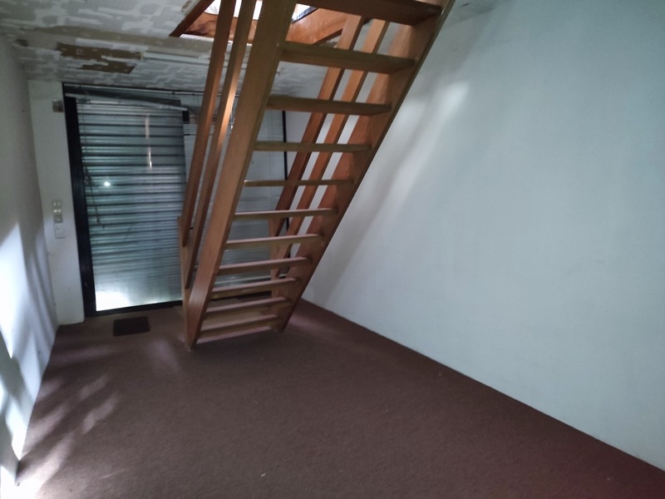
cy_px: 250
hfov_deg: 71.6
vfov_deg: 56.8
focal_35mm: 24
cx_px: 332
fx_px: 461
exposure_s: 1/14
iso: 4380
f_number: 1.89
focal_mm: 5.89
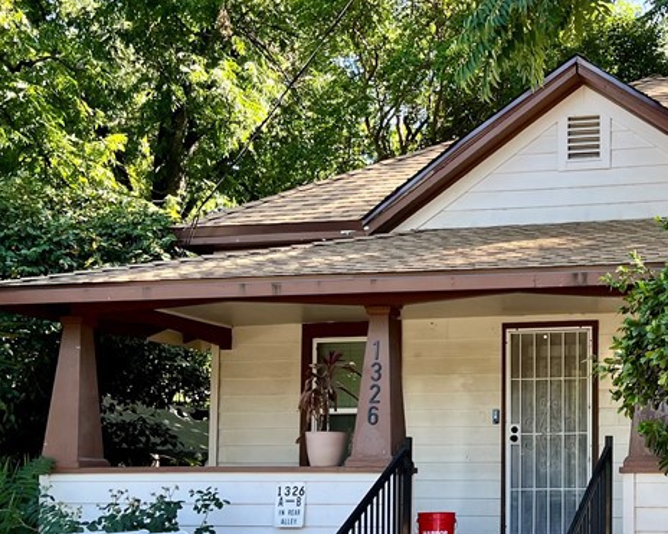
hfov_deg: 31.7
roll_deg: +0.3
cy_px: 415
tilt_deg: +2.5
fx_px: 1107
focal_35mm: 56
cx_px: 622
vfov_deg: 26.7
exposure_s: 1/274
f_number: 1.6
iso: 40
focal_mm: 5.1
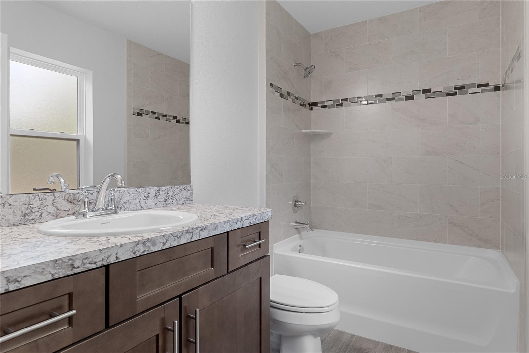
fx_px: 286
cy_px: 176
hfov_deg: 85.4
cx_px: 264
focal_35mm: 20
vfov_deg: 63.2
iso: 320
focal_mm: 13
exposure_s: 1/3
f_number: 8
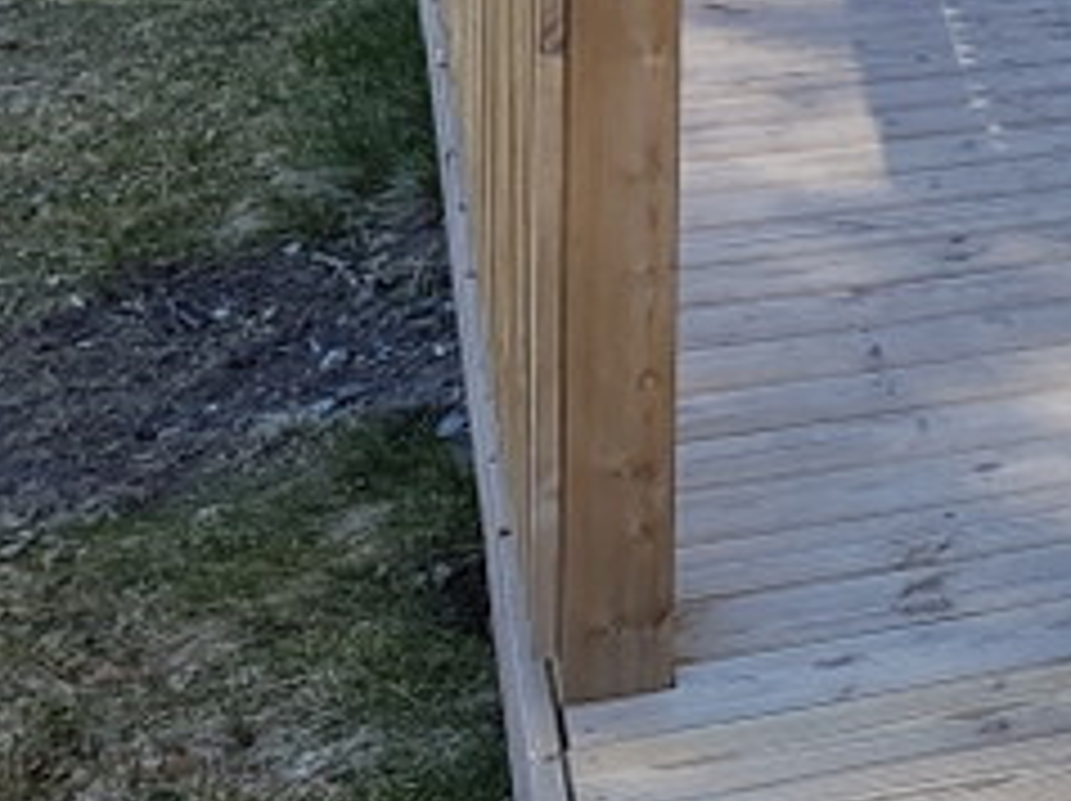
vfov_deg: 13.2
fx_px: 3245
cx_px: 2133
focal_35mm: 105
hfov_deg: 15.2
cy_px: -459
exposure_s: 1/425
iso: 40
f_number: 1.7
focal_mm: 4.2
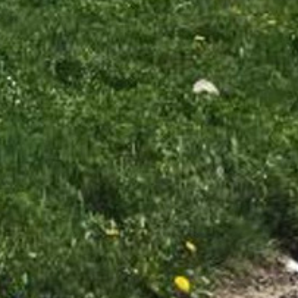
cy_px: -62
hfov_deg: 12.1
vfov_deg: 13.2
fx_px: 1256
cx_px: -295
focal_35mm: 129
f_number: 2.2
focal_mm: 4.15
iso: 32
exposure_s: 1/2198
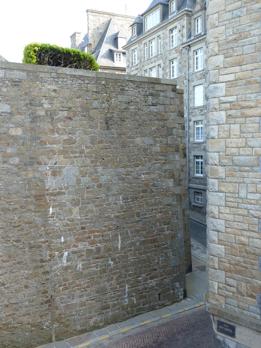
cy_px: 174
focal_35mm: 35
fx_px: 352
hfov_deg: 40.7
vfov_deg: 52.6
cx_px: 130
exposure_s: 1/80
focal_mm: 5.7
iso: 80
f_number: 3.5
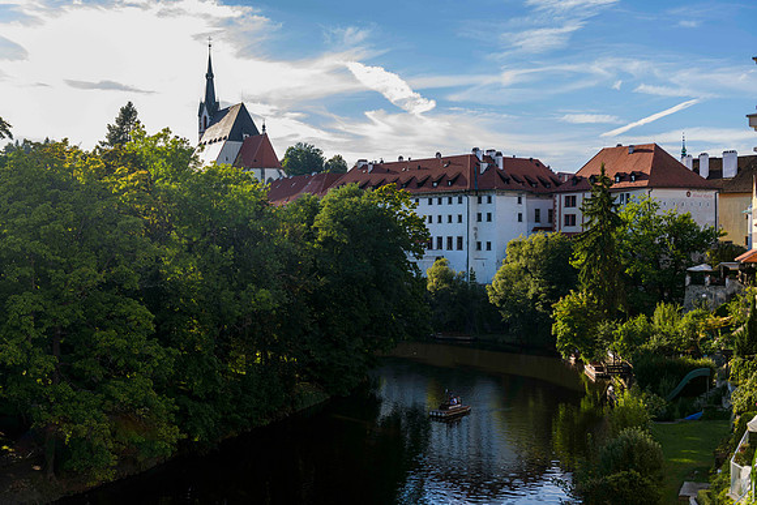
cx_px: 378
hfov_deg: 44.5
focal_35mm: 44
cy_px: 252
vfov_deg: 30.5
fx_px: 925
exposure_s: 1/125
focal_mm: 44
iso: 64
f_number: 5
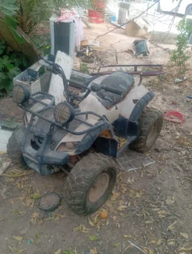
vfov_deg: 63.4
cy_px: 127
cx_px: 96
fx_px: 206
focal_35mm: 28
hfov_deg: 49.9
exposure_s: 1/126
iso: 50
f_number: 1.8
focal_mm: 4.25
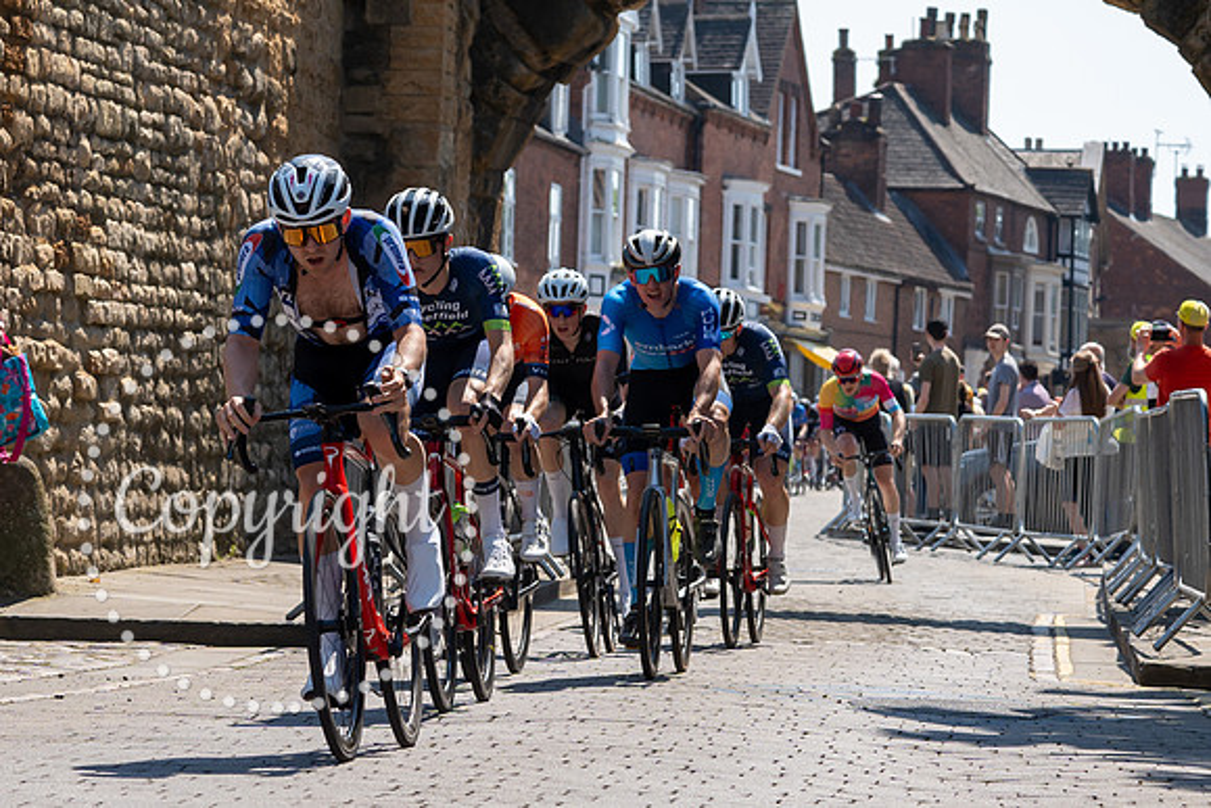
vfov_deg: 8.1
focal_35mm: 170
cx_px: 260
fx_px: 5721
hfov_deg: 12.0
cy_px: 302
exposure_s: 1/800
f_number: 5
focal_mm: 75
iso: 160
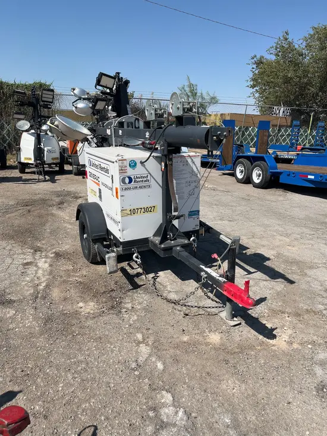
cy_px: 218
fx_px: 327
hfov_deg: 53.1
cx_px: 164
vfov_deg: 67.3
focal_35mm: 26
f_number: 1.6
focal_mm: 5.1
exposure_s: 1/4651
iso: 50
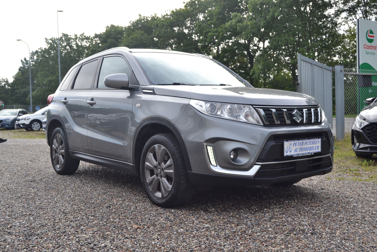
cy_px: 126
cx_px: 188
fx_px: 408
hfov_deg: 49.6
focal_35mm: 39
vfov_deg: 34.2
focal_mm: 26
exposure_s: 1/200
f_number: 7.1
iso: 100
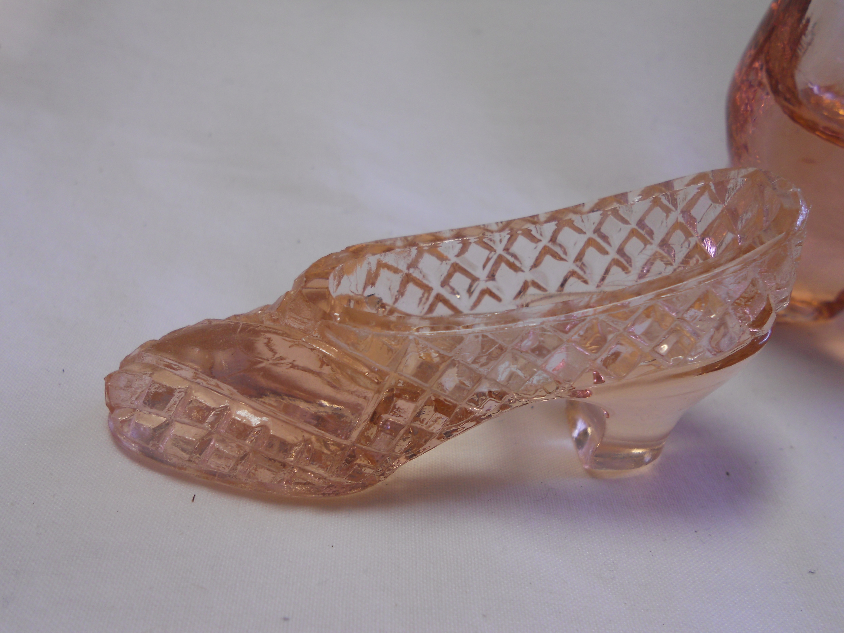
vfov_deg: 44.2
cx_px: 422
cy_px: 316
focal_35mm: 32
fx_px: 780
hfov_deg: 56.8
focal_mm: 5.8
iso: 80
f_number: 3.5
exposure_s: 1/60
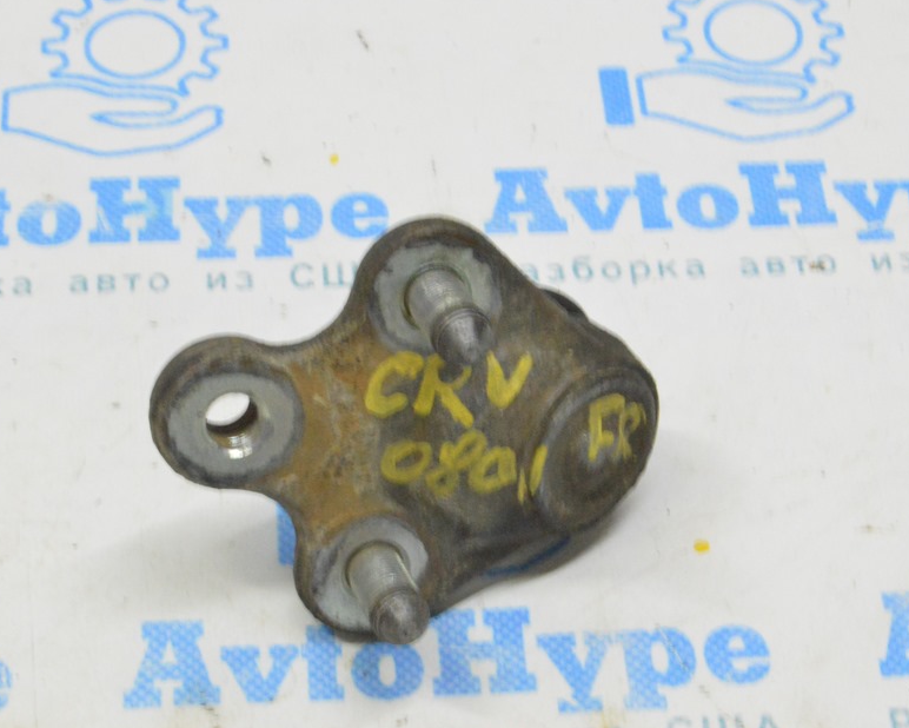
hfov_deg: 18.7
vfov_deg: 15.0
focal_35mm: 103
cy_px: 386
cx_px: 472
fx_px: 2762
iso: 6400
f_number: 20
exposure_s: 1/15
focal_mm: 55
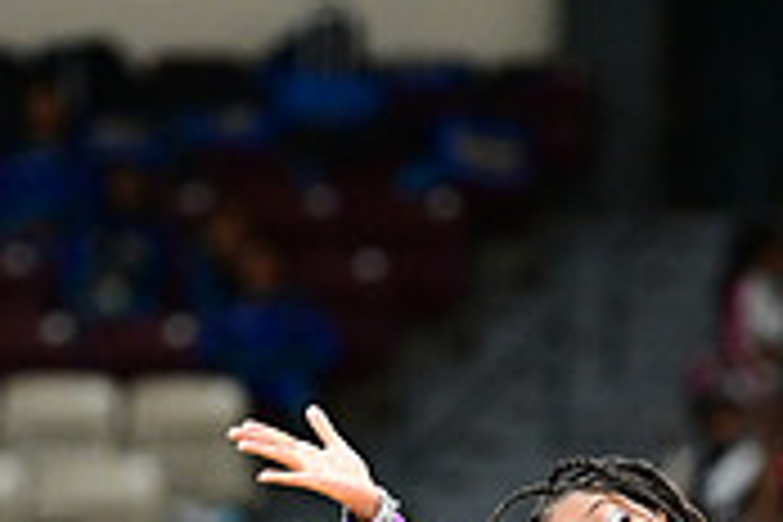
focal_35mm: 533
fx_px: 11592
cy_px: 806
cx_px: 468
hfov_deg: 3.9
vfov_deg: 2.6
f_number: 3.2
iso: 6400
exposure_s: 1/1000
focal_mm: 160
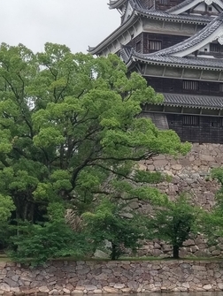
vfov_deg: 31.0
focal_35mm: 62
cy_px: 188
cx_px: 184
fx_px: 532
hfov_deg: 23.3
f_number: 1.8
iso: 100
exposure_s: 1/615
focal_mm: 4.58
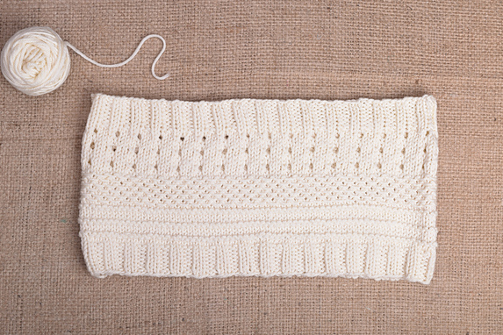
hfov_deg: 35.1
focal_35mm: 57
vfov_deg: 23.8
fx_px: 796
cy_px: 162
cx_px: 251
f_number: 20
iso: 100
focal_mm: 34
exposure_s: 1/200
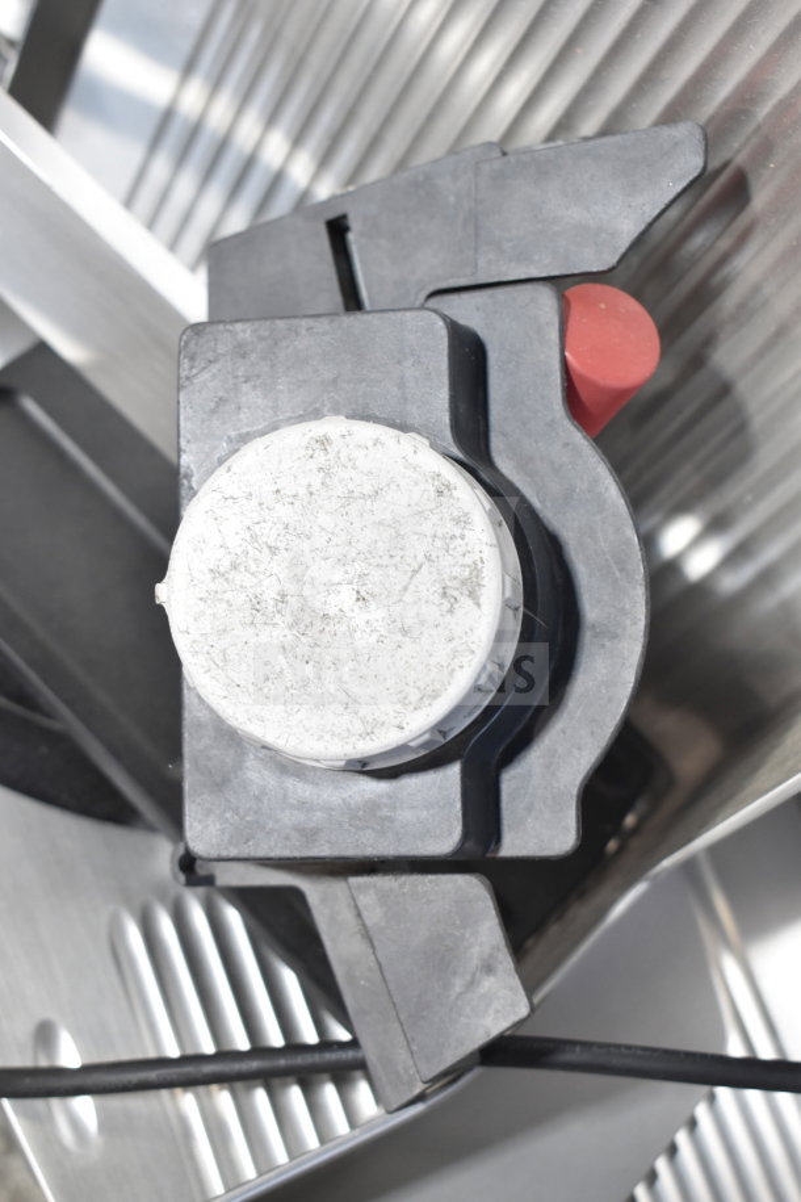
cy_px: 601
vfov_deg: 33.4
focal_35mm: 60
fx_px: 2002
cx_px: 400
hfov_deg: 22.6
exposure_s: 1/60
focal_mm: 40
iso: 800
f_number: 4.8
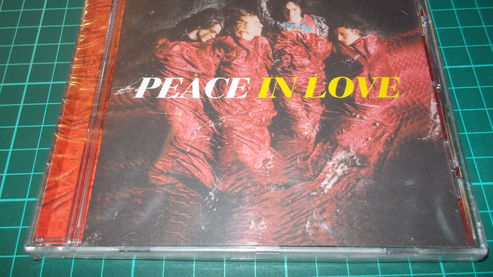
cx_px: 247
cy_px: 131
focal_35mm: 32
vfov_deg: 36.7
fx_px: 418
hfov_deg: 61.0
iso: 200
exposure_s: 1/30
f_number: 3.3
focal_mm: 4.1
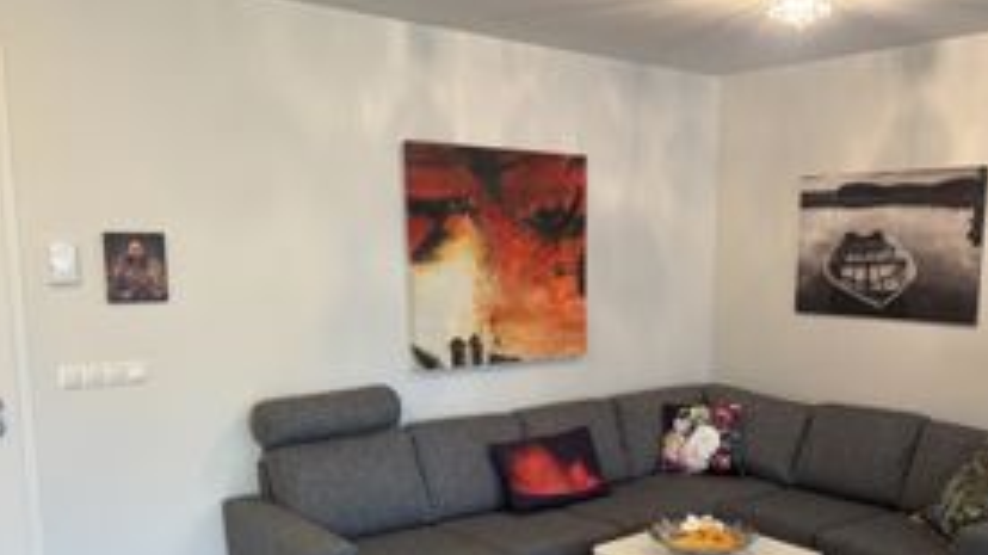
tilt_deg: -8.9
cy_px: 403
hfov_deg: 55.0
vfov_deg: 32.3
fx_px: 943
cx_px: 583
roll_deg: -0.5
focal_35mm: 36
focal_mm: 5.96
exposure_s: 1/50
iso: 200
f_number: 1.6
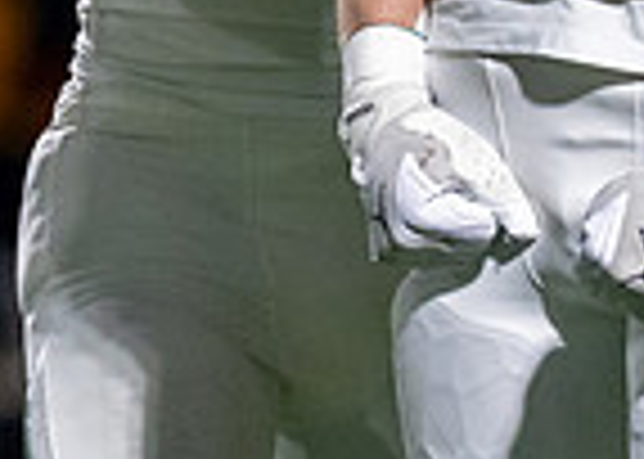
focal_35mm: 1581
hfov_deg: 1.3
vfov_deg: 0.9
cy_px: 72
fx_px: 28903
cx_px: 405
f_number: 2.8
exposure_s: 1/1250
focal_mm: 200
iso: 3200
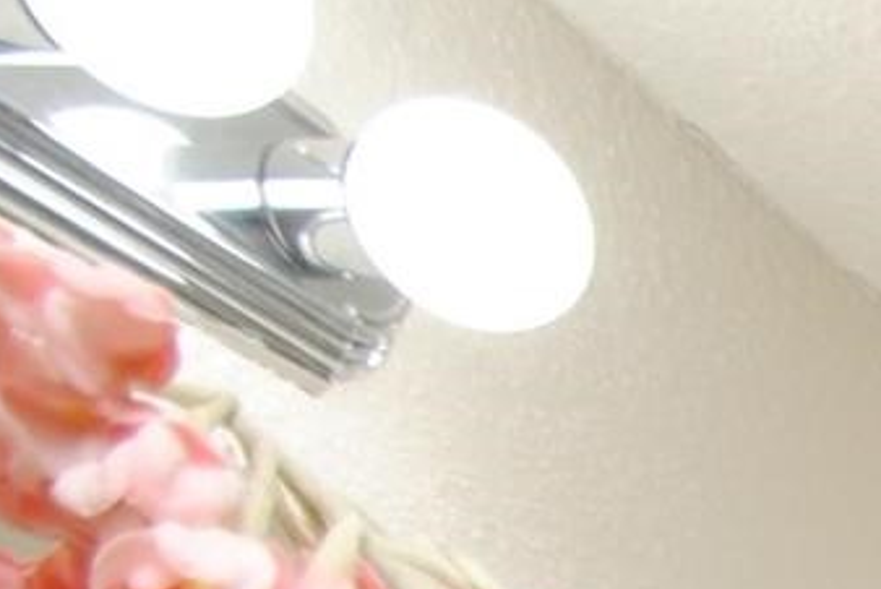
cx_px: 2223
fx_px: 2450
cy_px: 1572
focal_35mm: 100
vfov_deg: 10.8
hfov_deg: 13.5
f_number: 4
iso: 200
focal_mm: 11
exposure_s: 1/60
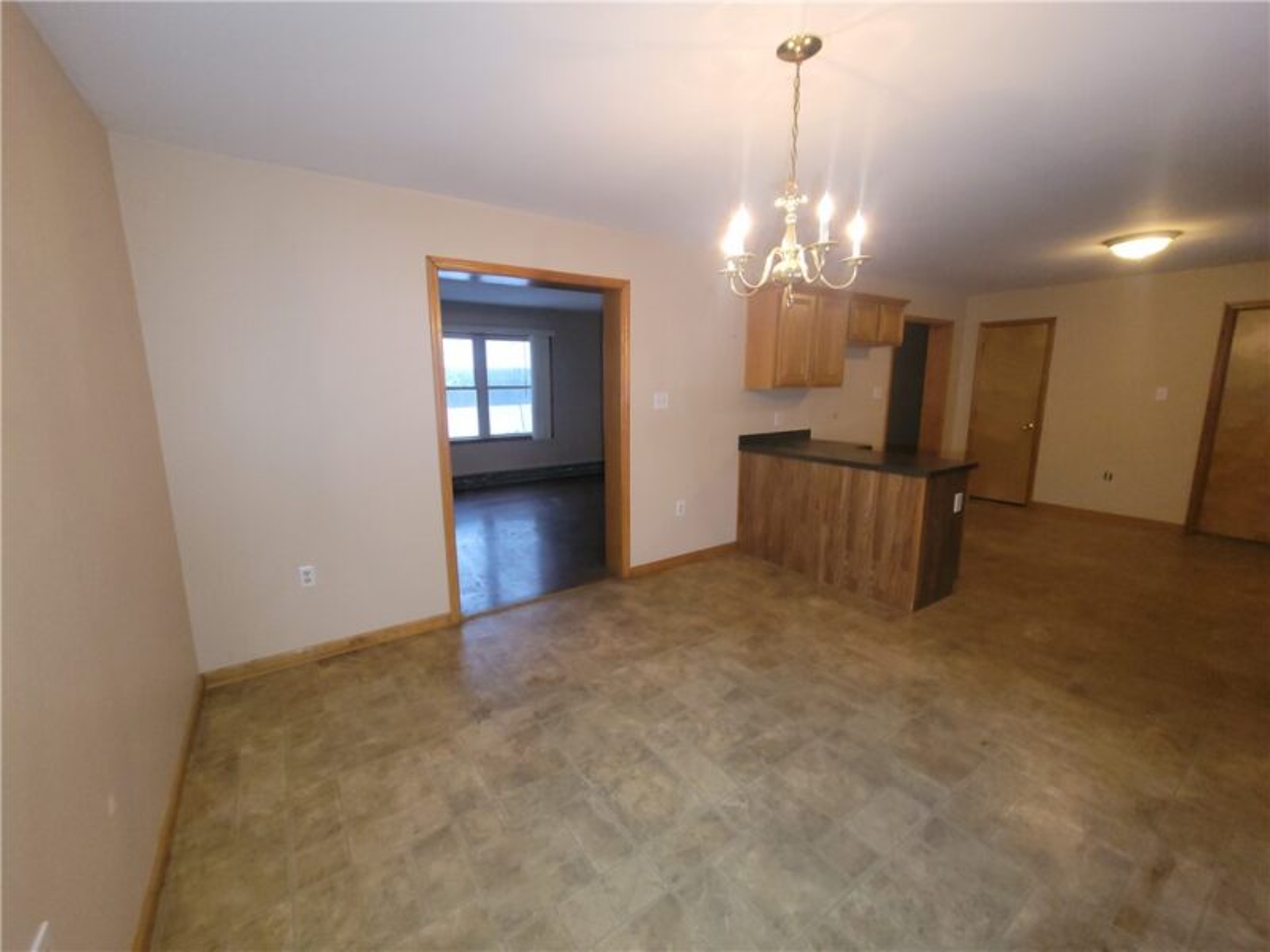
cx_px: 635
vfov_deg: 89.9
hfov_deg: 106.2
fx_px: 477
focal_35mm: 13
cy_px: 476
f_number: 2.2
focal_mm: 2.2
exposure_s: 1/60
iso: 320
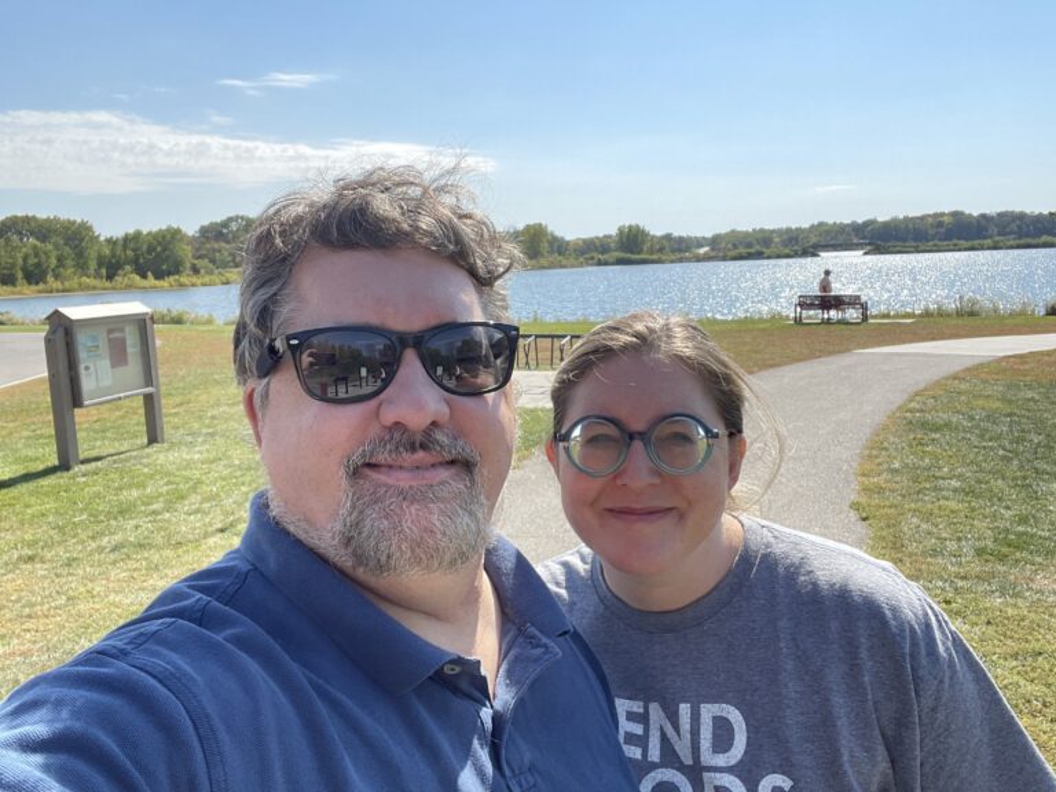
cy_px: 396
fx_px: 915
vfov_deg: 46.8
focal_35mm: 30
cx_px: 528
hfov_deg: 60.0
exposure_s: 1/483
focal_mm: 2.71
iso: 32
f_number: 2.2
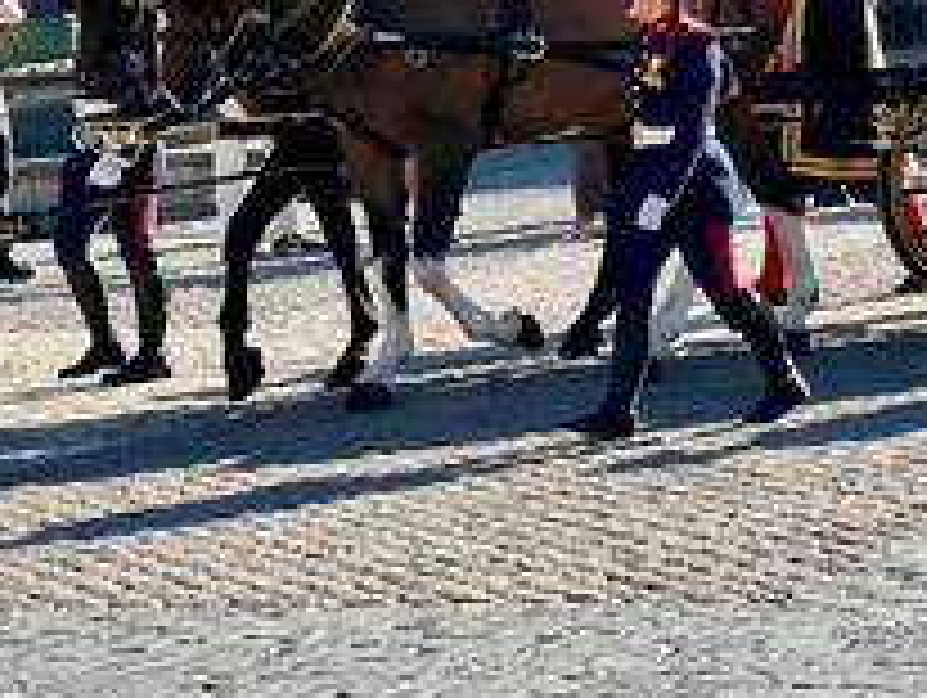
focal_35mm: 179
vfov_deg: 8.3
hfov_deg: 10.9
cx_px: 981
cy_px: 18
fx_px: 4799
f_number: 2.8
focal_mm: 9
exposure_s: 1/293
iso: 32
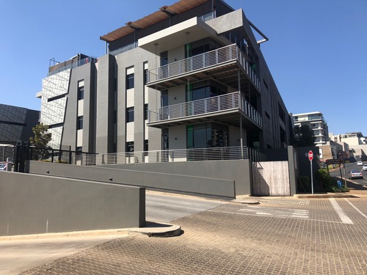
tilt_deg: +7.2
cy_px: 138
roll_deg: +0.0
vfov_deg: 49.7
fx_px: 297
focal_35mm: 28
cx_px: 184
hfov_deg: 63.4
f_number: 1.8
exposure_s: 1/1453
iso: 20
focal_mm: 3.99
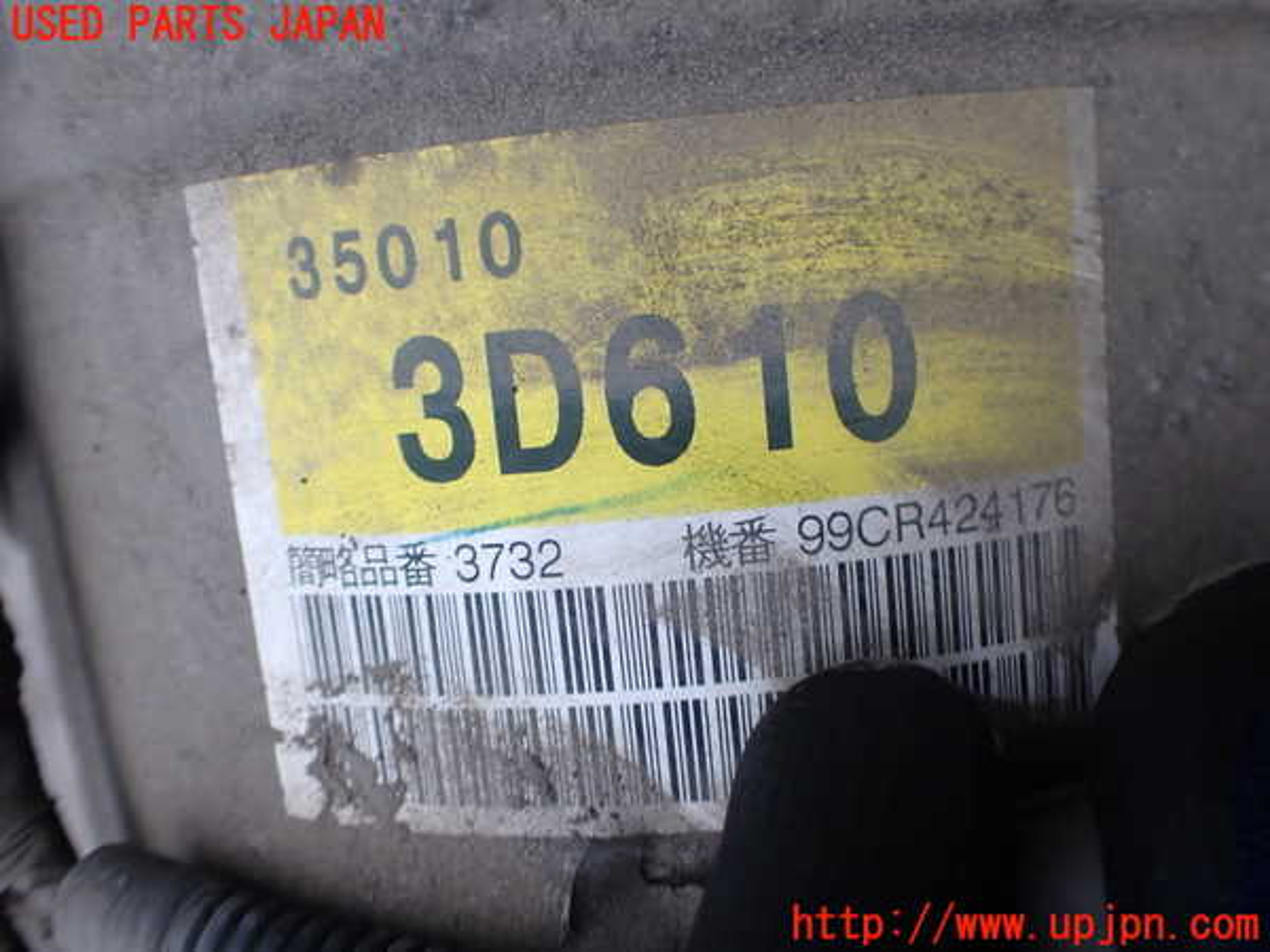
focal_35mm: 30
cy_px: 476
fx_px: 1101
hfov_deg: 60.0
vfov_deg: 46.8
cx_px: 635
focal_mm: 5.4
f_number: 2.3
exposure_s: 1/200
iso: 100
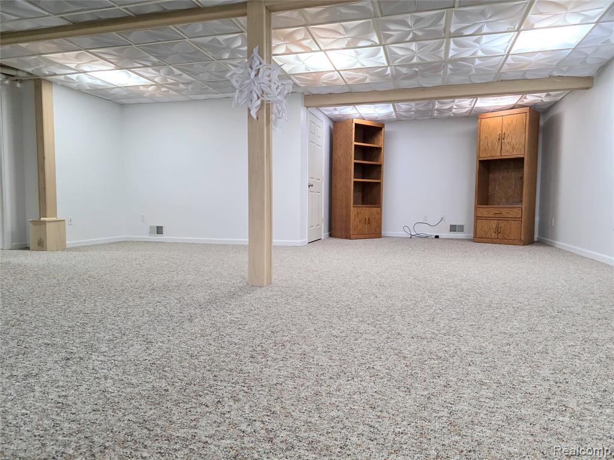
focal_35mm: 23
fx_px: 408
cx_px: 307
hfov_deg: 73.9
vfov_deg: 58.9
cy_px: 230
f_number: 1.7
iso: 640
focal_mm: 6.3
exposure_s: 1/120
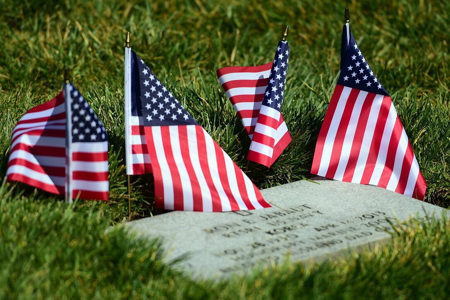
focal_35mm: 221
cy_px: 160
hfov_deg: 9.3
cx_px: 242
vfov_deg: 6.2
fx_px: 2762
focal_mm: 200
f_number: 2.8
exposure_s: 1/4000
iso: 125
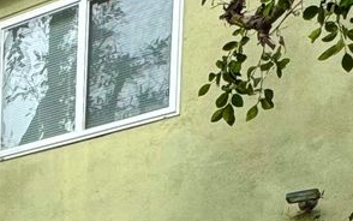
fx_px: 934
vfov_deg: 10.9
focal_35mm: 97
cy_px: 566
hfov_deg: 17.3
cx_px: -292
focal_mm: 2.22
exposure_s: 1/944
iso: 50
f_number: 2.2
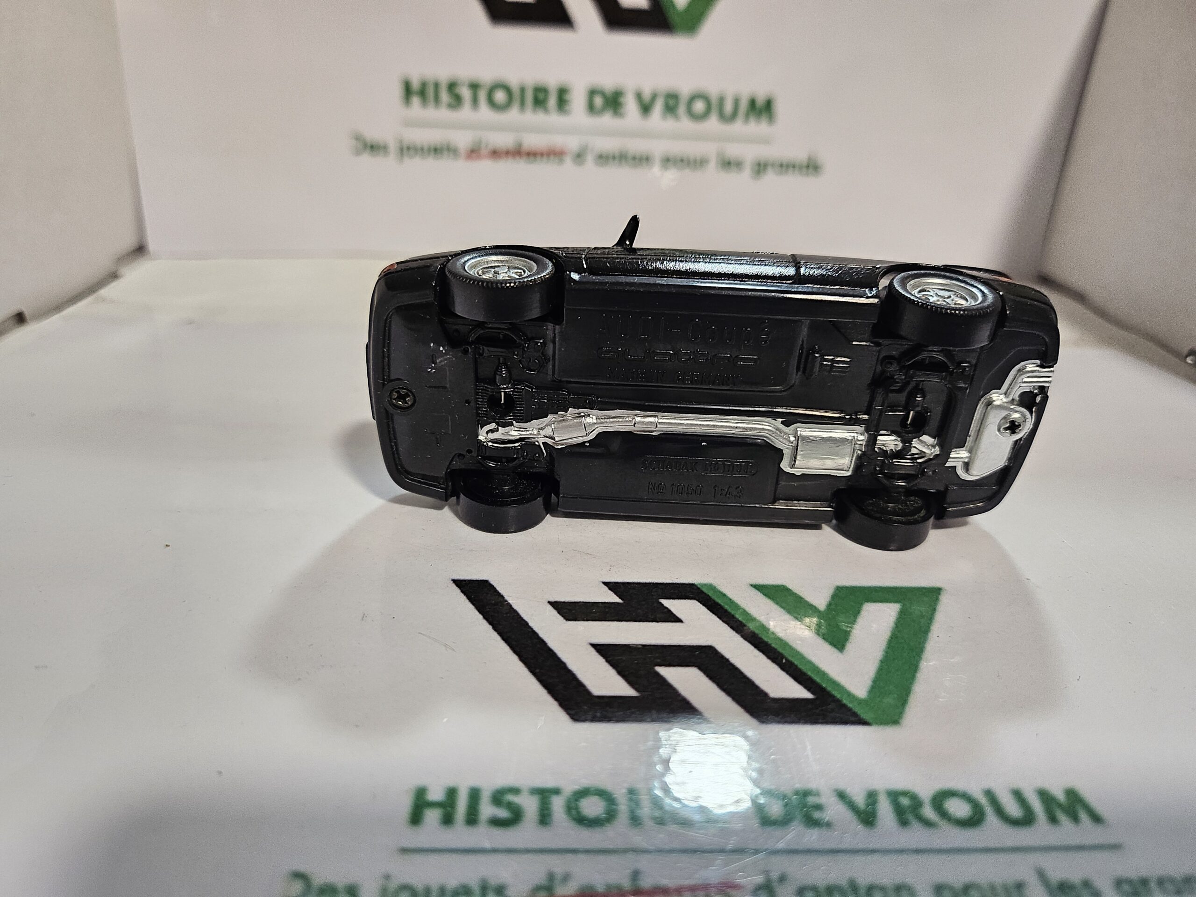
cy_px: 448
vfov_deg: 56.8
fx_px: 829
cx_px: 598
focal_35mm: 24
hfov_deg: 71.6
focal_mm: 5
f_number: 1.8
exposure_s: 1/100
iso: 160
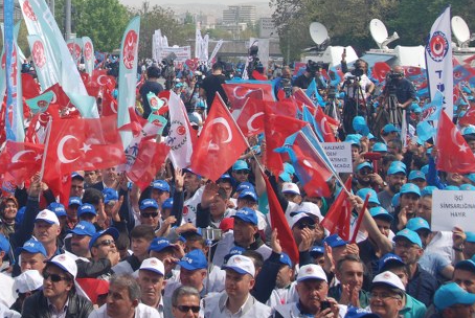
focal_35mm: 82
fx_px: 1082
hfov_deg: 24.3
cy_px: 59
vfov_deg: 16.6
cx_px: 84
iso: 100
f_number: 8
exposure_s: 1/250
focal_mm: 31
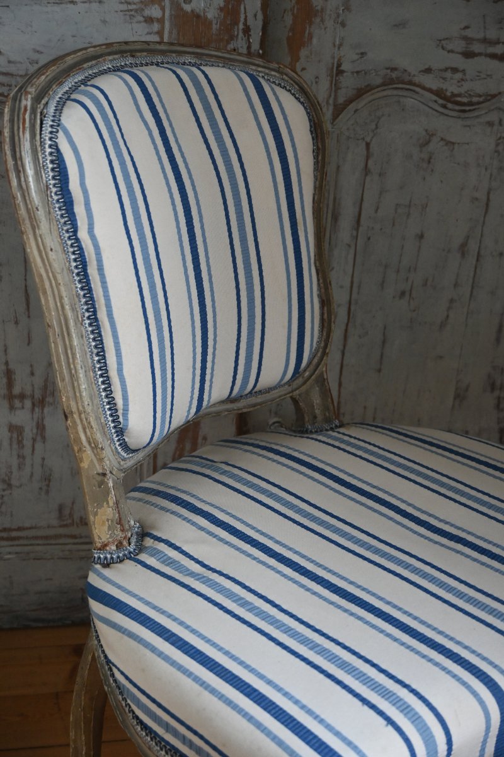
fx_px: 992
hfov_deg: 28.5
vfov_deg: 41.7
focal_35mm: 47
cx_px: 252
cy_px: 378
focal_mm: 31.5
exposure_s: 1/125
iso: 1600
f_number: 4
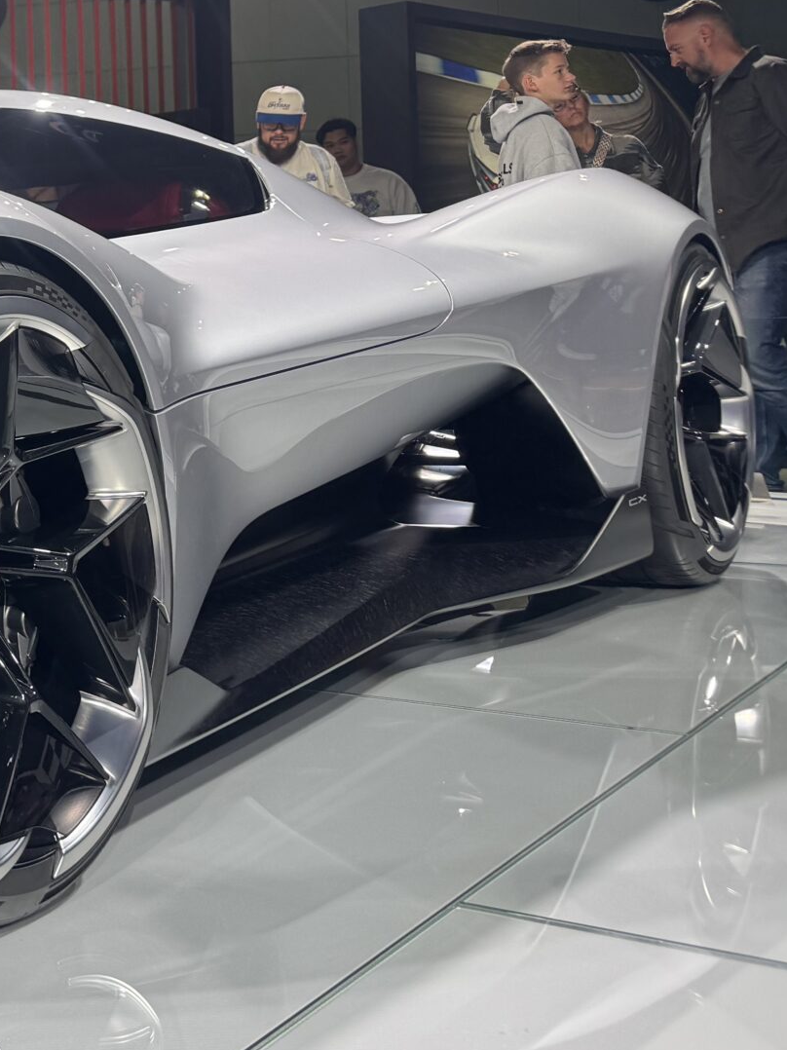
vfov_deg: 33.3
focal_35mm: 57
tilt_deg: -0.6
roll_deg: +1.0
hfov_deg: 22.1
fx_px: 1729
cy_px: 309
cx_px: -325
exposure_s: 1/154
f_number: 1.78
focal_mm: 6.76
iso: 80
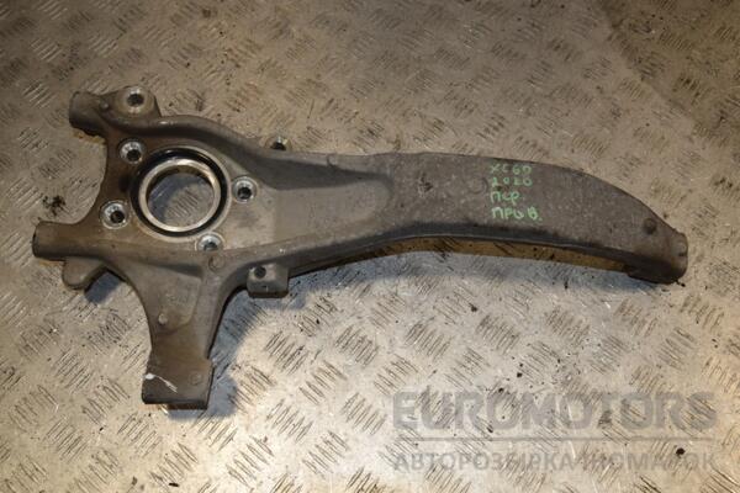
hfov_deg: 57.2
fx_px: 678
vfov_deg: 40.0
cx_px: 370
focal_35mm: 33
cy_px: 246
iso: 800
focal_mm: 22
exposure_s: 1/200
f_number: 11
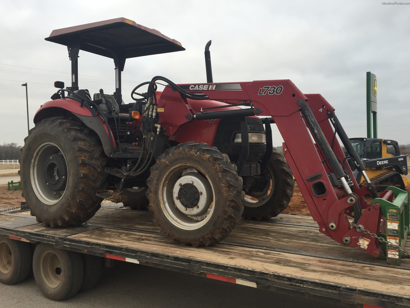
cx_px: 205
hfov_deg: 61.7
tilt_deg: +0.2
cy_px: 154
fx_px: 343
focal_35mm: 29
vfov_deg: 48.2
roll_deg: -0.1
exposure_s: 1/120
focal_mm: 4.15
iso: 32
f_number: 2.2
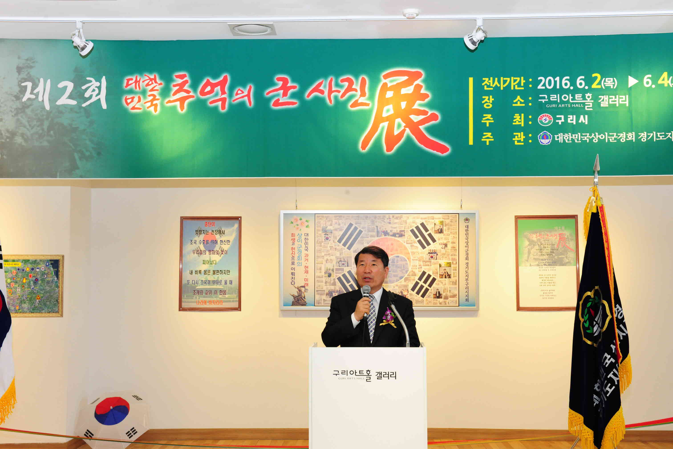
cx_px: 336
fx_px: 1028
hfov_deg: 36.2
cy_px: 224
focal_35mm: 55
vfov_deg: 24.6
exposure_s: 1/60
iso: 1600
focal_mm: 55
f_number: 8
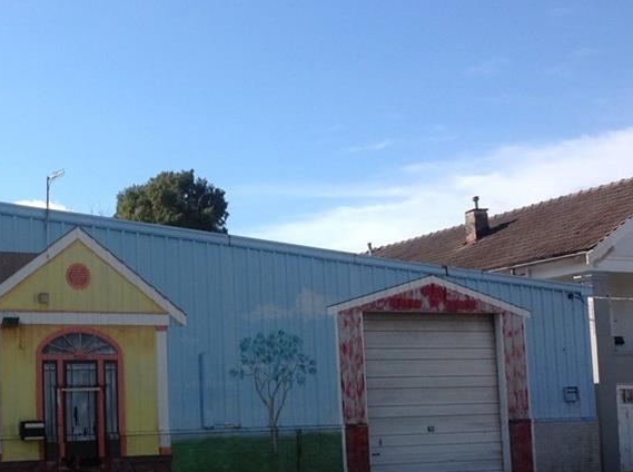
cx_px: 136
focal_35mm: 63
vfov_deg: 23.1
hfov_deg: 30.1
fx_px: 1149
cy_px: 317
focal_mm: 4.28
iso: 50
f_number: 2.4
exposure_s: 1/1592
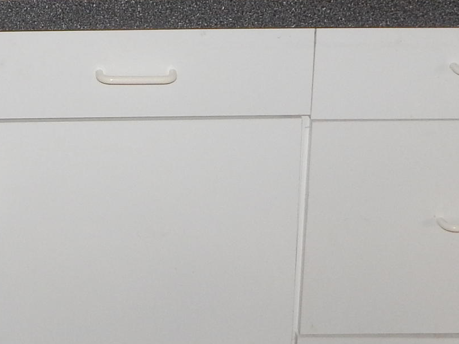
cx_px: 45
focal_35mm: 81
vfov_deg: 17.7
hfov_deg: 23.5
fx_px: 1074
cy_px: -21
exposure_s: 1/30
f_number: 3
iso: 200
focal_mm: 4
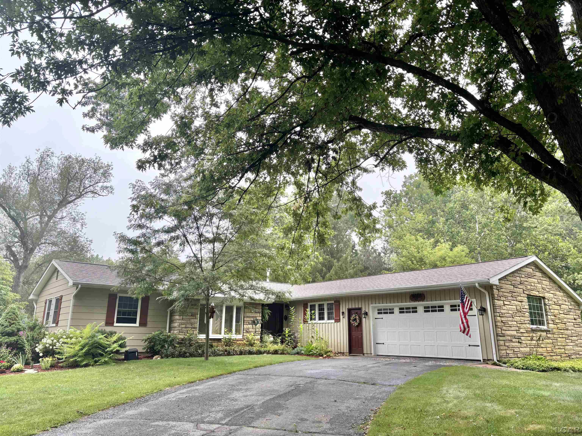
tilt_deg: +15.5
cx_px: 291
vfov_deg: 53.1
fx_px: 437
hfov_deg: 67.3
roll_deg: -1.1
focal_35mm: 26
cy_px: 218
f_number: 1.6
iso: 50
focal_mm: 5.96
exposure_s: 1/264
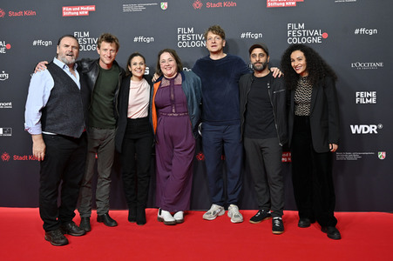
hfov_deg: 55.1
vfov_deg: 38.3
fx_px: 376
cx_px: 196
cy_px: 130
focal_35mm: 34
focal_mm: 34.5
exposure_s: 1/200
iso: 1000
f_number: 5
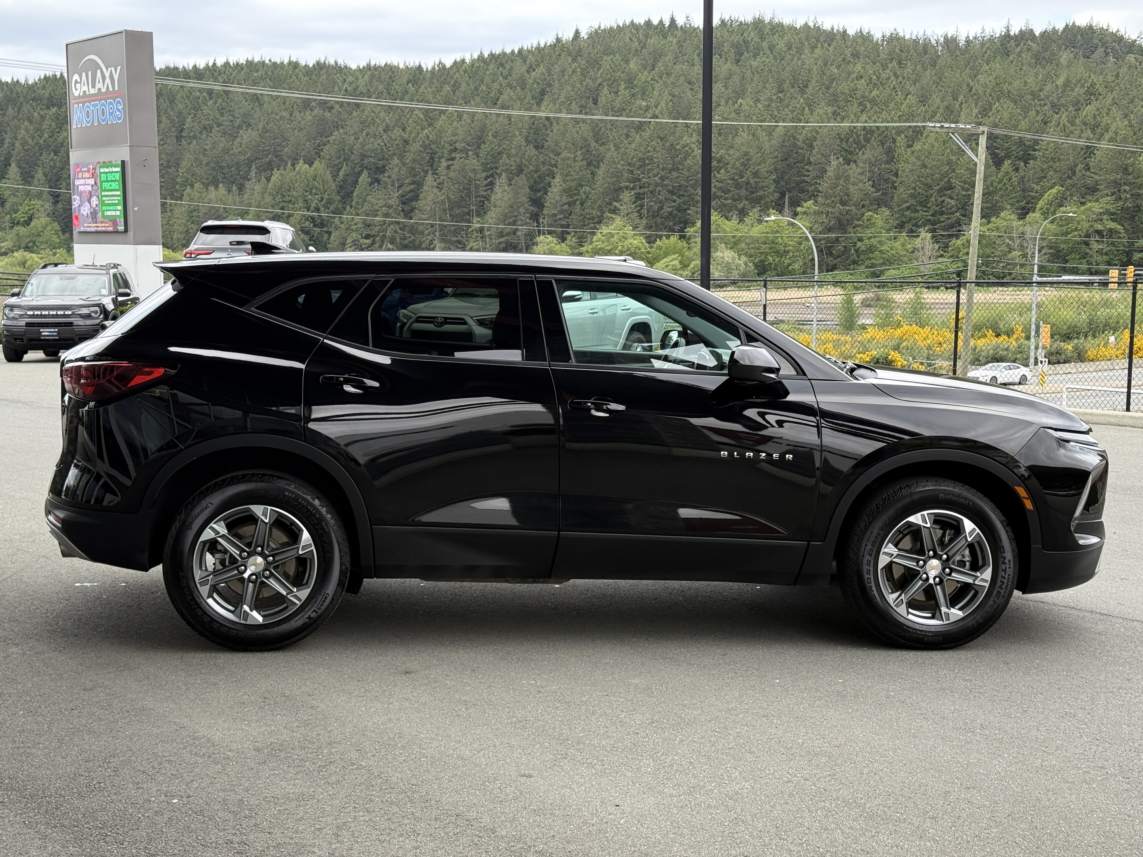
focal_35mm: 48
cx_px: 572
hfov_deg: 39.7
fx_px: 1585
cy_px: 428
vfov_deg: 30.3
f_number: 1.78
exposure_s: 1/553
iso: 80
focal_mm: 6.76
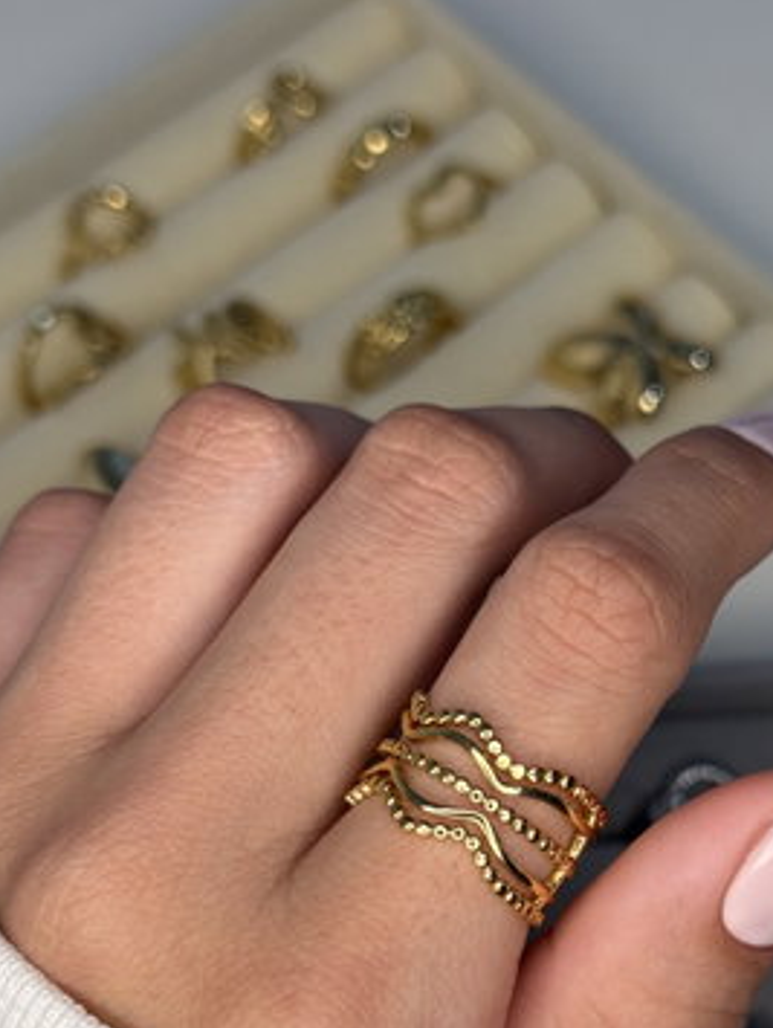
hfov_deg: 20.5
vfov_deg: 26.8
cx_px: 457
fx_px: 2140
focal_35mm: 72
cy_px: 696
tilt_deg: -59.5
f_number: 1.78
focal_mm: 6.76
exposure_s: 1/112
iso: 100
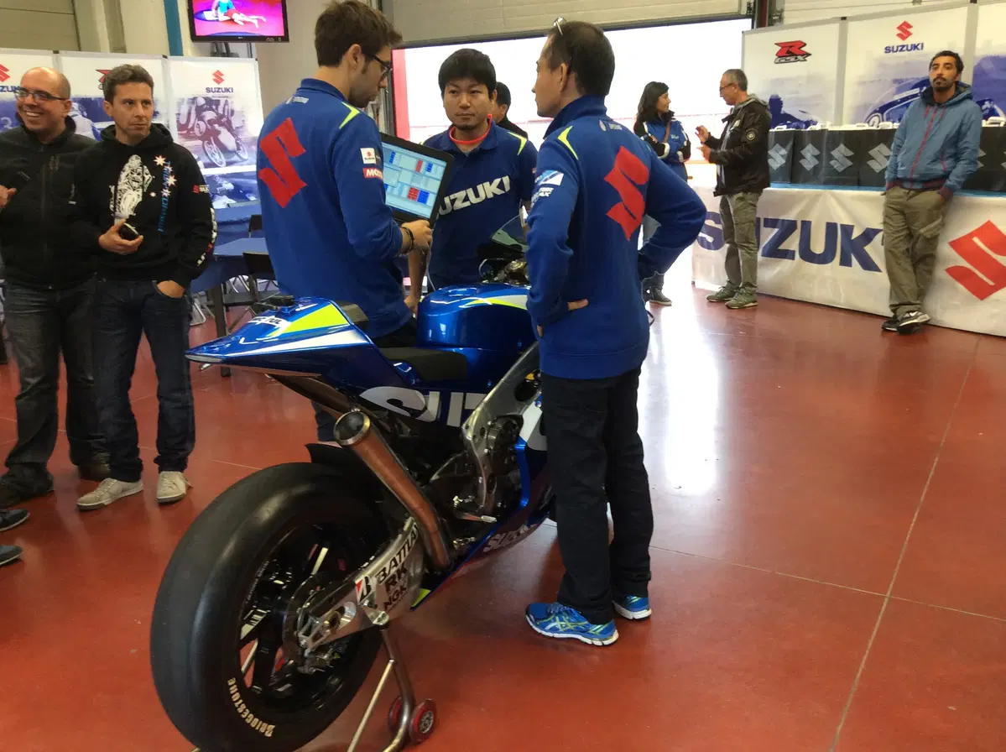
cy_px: 376
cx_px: 503
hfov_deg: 55.4
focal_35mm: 33
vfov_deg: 42.9
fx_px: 958
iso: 80
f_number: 2.4
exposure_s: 1/24
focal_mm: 3.3
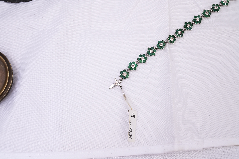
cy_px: 80
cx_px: 120
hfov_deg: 43.6
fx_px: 299
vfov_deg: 29.8
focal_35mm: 45
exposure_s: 1/100
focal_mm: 45
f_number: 22
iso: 640
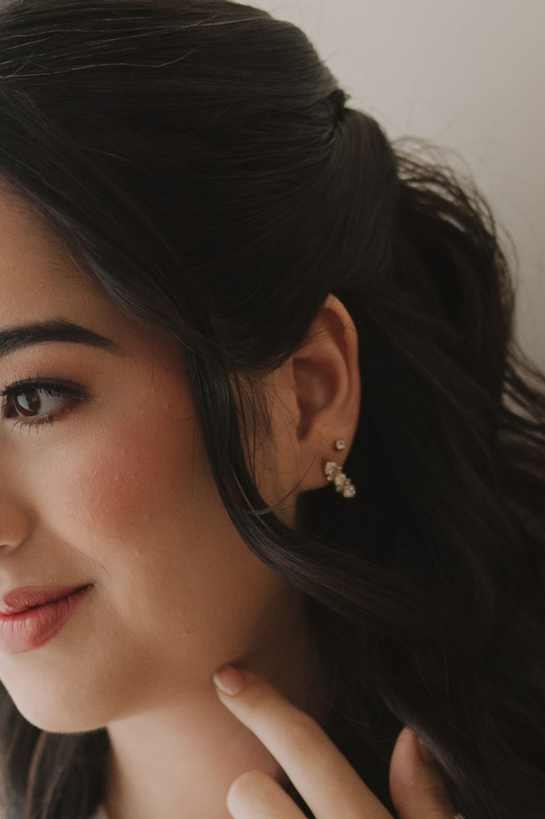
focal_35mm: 138
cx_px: 301
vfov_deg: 14.0
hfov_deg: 9.9
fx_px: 3135
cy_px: 1185
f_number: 2
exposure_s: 1/1000
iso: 640
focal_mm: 35
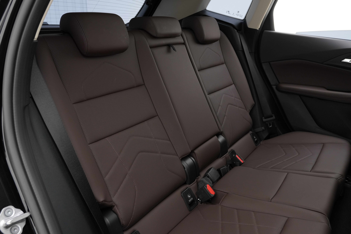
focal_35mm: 31
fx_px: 300
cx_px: 176
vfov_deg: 42.6
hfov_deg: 60.7
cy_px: 117
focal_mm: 20.5
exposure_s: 1/30
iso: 800
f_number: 7.1
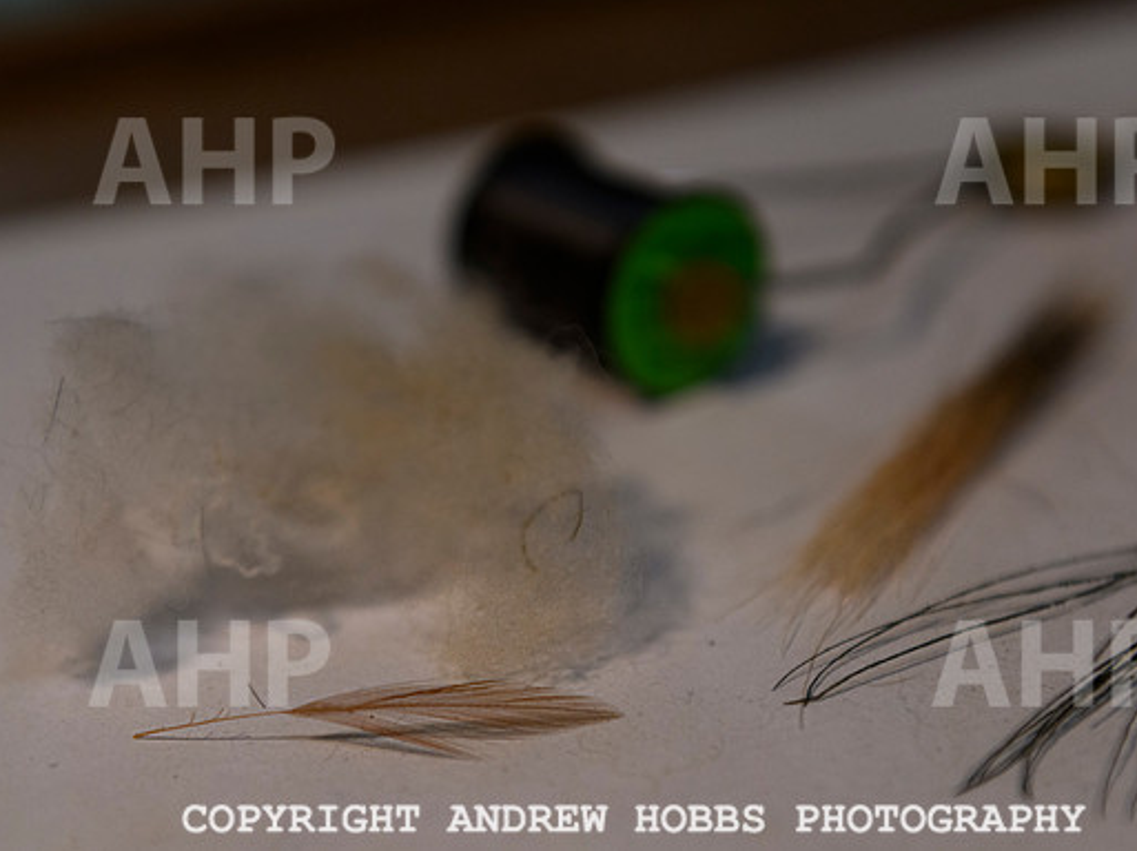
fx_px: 2757
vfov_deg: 17.5
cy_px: 566
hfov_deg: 23.2
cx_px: 421
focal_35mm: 84
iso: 1600
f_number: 4
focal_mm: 58
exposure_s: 1/200
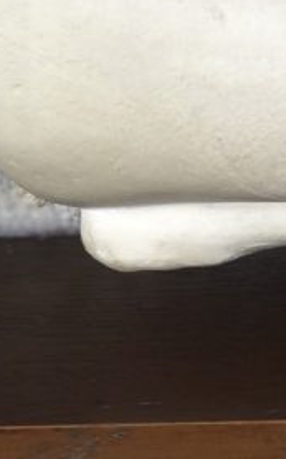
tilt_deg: -11.4
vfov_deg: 10.0
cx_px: 360
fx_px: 2545
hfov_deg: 6.4
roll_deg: +1.0
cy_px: -204
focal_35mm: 204
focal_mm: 6
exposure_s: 1/50
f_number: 2.4
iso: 25
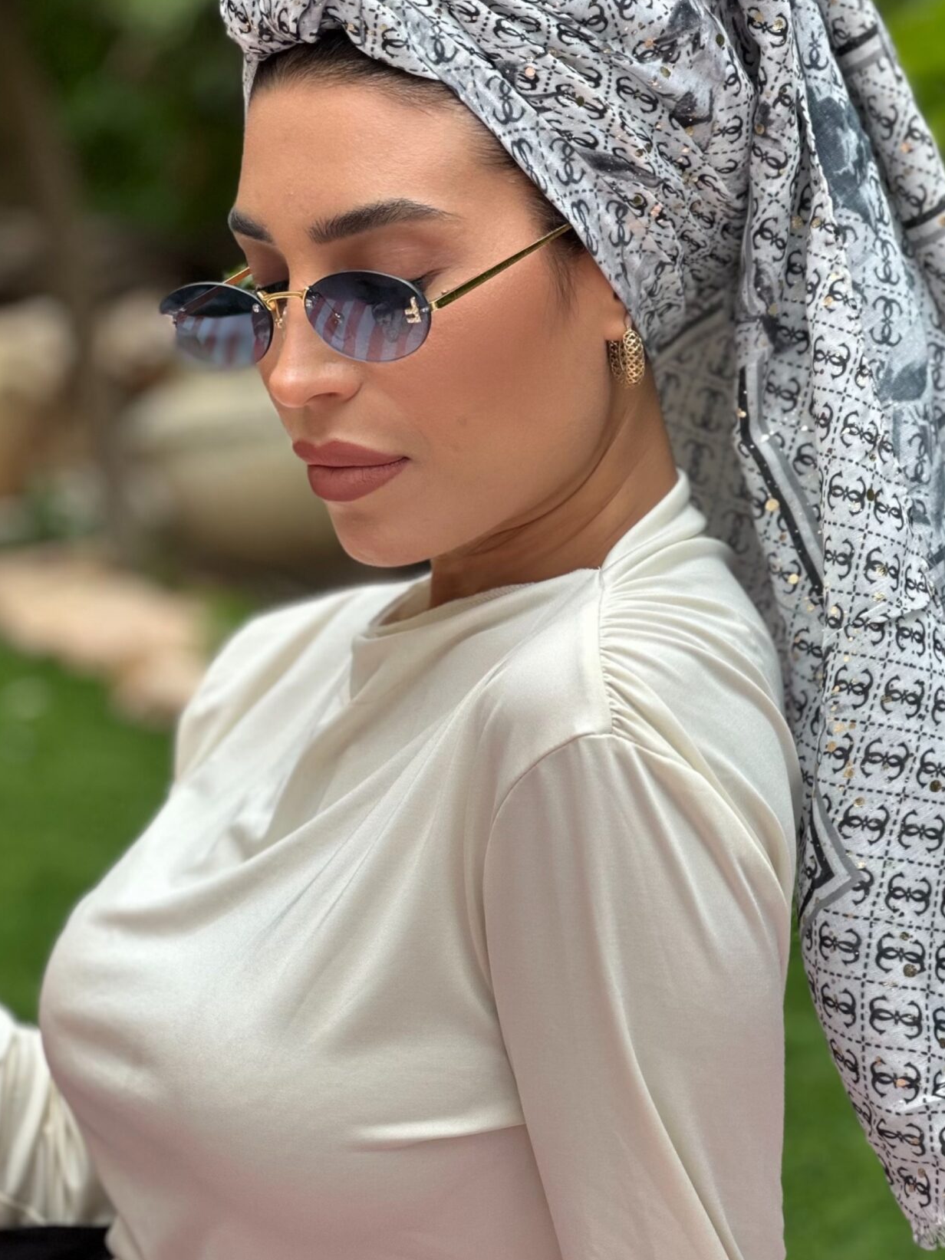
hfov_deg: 12.3
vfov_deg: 16.4
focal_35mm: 120
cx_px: 549
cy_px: 670
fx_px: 4368
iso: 20
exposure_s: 1/133
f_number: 2.8
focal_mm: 9
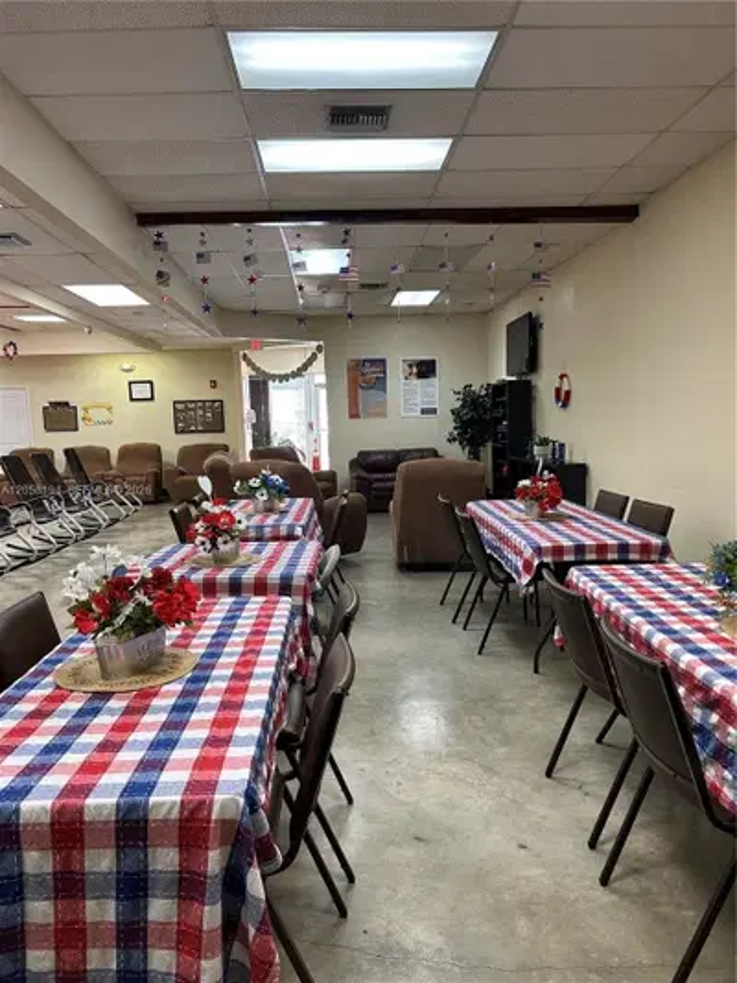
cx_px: 368
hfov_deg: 53.1
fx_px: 738
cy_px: 492
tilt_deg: -5.9
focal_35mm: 26
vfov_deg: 67.3
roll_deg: +1.0
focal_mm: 5.7
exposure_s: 1/60
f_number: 1.5
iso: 125
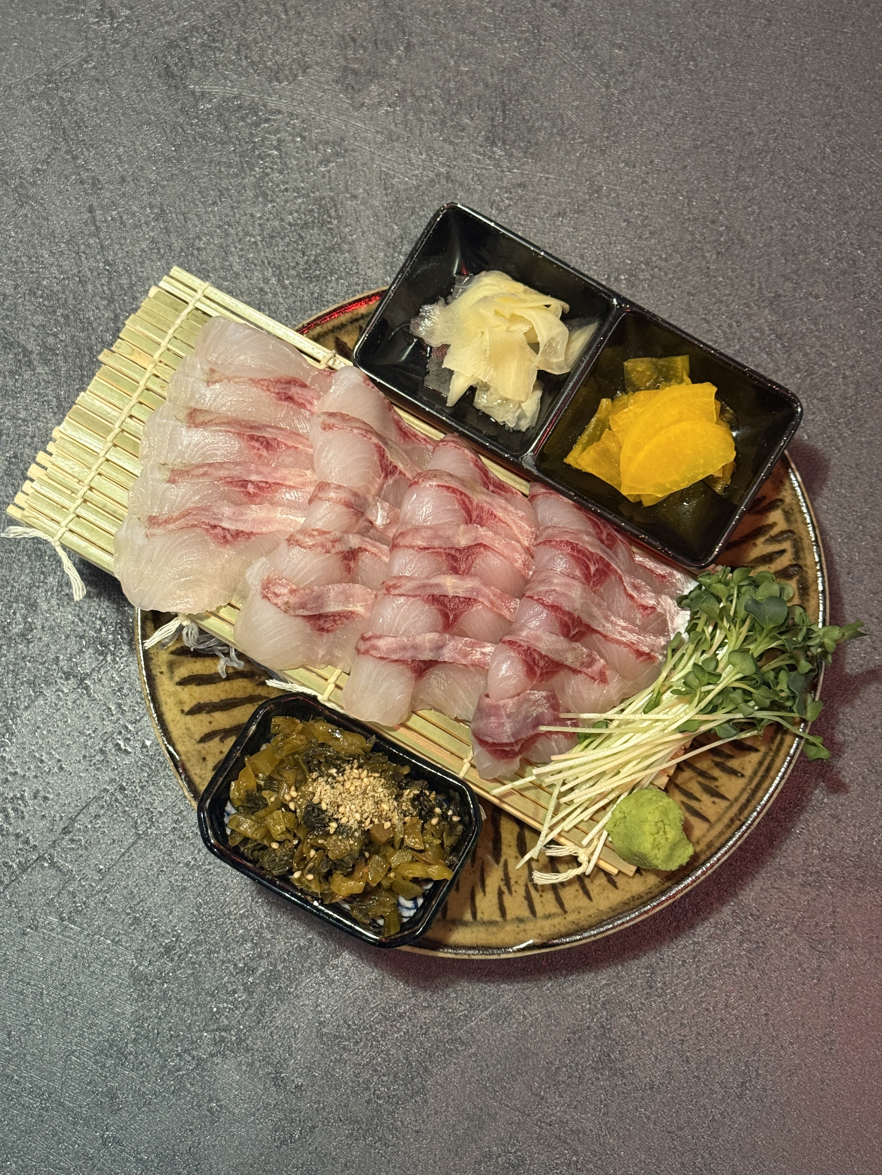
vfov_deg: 39.7
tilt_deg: -80.3
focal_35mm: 48
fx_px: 1631
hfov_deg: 30.3
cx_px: 441
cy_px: 588
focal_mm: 6.76
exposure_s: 1/40
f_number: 1.78
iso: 400
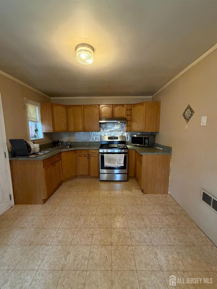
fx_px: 117
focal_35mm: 14
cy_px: 144
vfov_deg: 102.0
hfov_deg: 85.7
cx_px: 108
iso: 400
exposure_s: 1/60
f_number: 2.2
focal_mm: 2.22
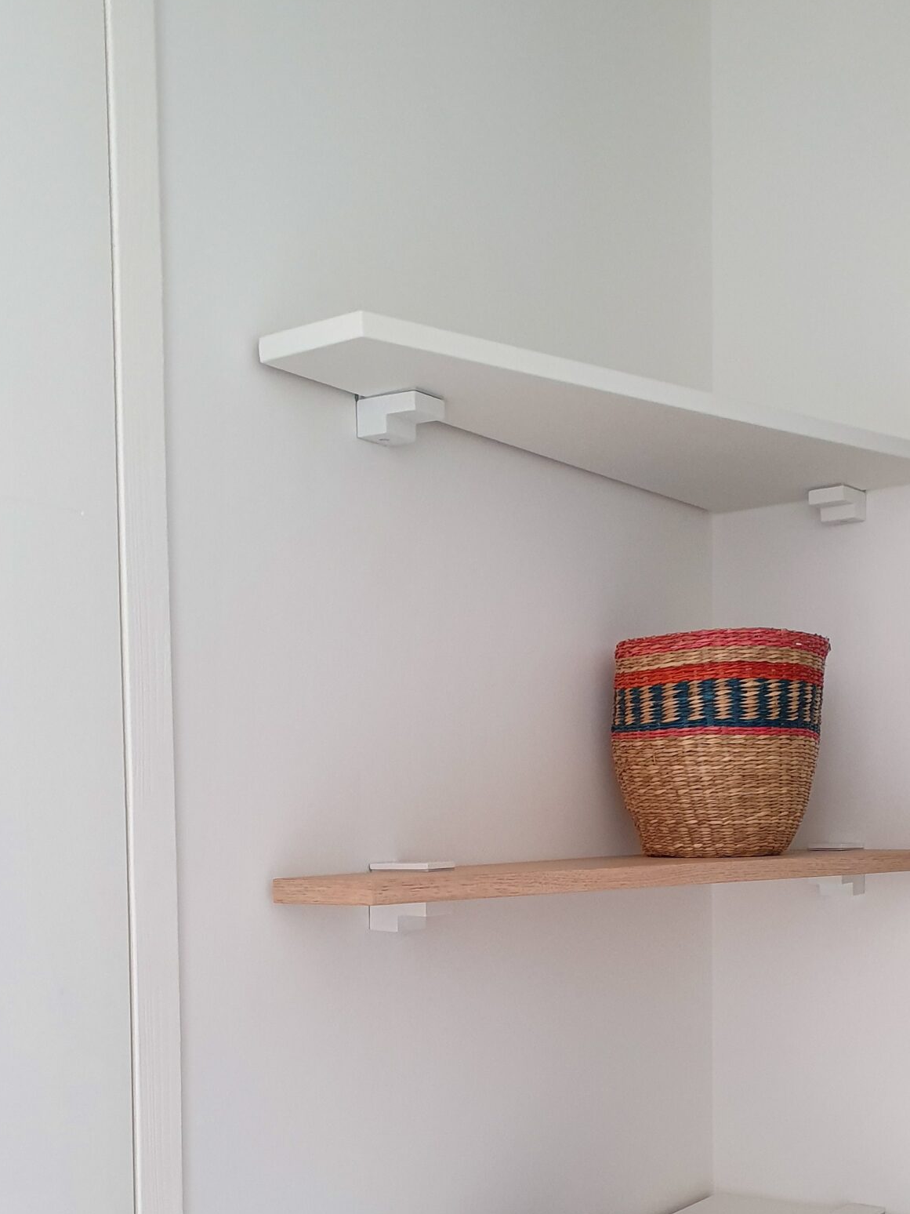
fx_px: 1507
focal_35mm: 43
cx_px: 578
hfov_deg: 33.4
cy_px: 884
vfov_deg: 42.7
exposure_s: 1/100
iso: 320
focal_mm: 4.32
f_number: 2.4
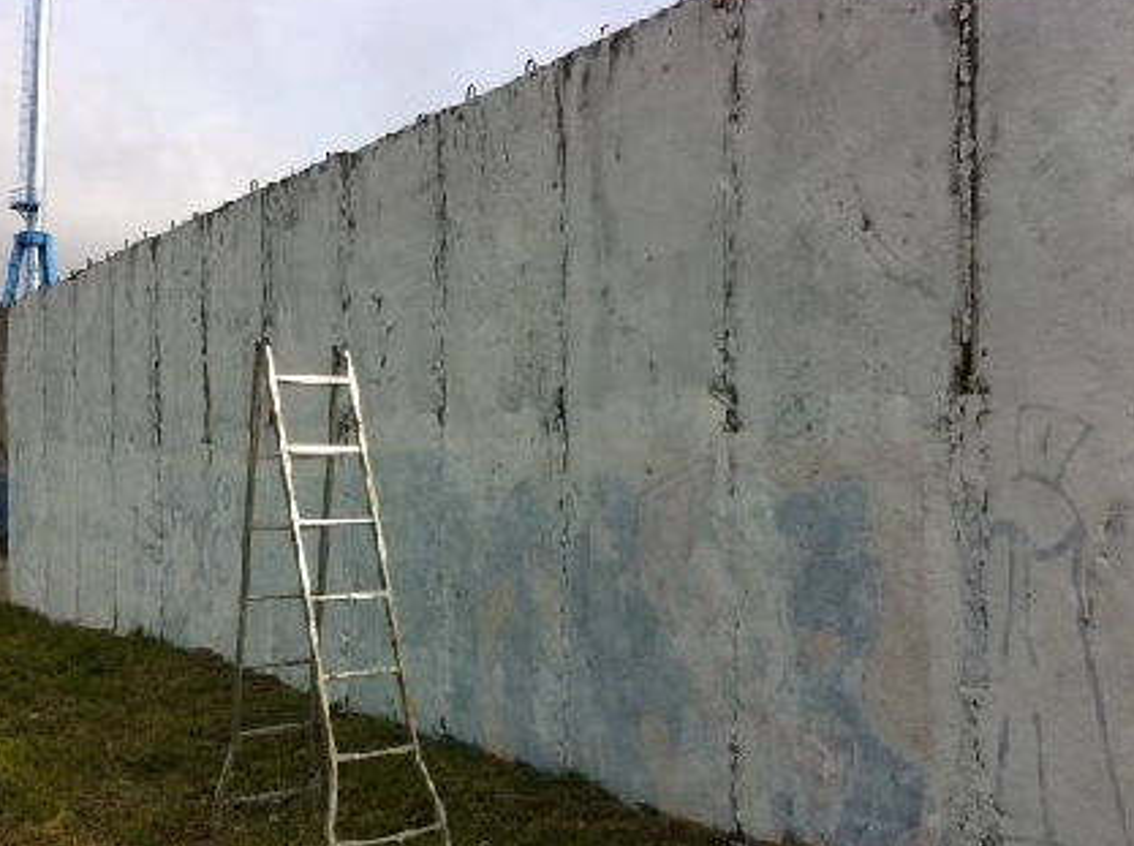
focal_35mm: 42
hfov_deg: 44.9
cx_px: 541
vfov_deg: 34.2
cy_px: 488
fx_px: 1373
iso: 80
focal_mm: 3.85
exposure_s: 1/1588
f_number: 2.8
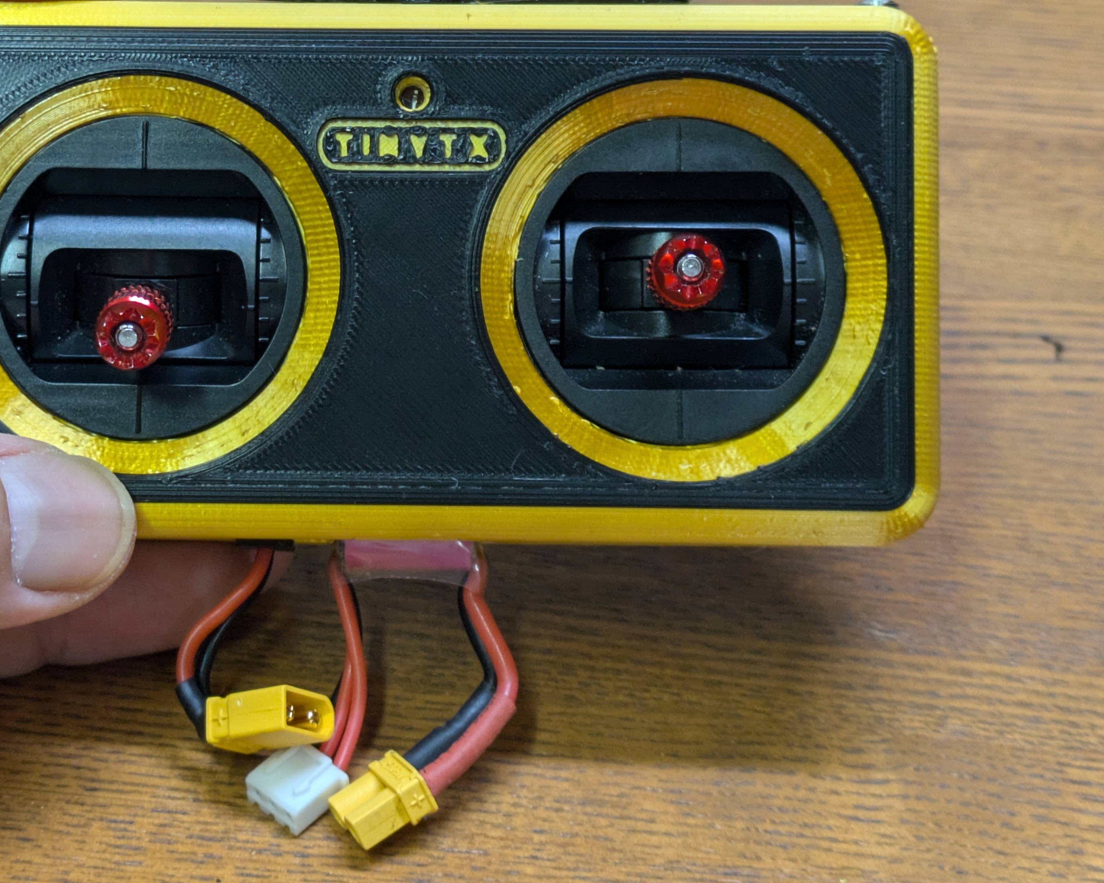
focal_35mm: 84
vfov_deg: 18.2
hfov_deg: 22.7
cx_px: 381
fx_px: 2745
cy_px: 290
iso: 113
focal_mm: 5.43
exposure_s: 1/25
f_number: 1.89
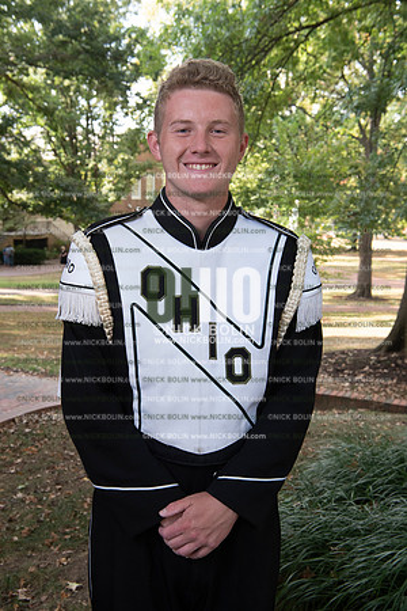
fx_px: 746
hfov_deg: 30.5
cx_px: 204
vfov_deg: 44.5
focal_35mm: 44
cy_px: 306
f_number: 8
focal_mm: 44
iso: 800
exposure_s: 1/100
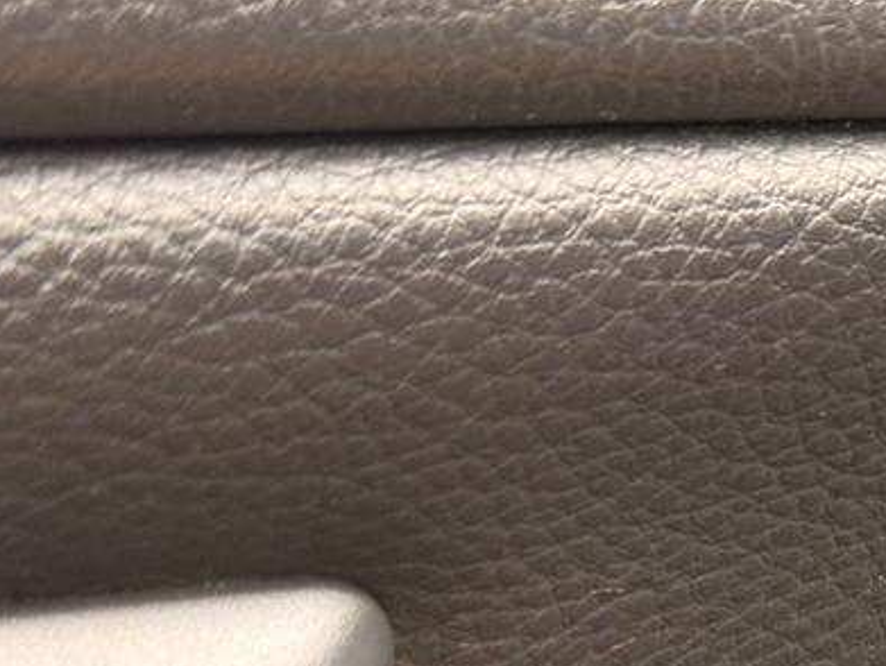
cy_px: 936
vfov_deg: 9.3
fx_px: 4022
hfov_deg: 12.2
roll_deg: +0.5
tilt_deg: -21.4
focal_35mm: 157
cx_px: 1140
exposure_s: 1/63
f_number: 1.78
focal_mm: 6.76
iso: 125
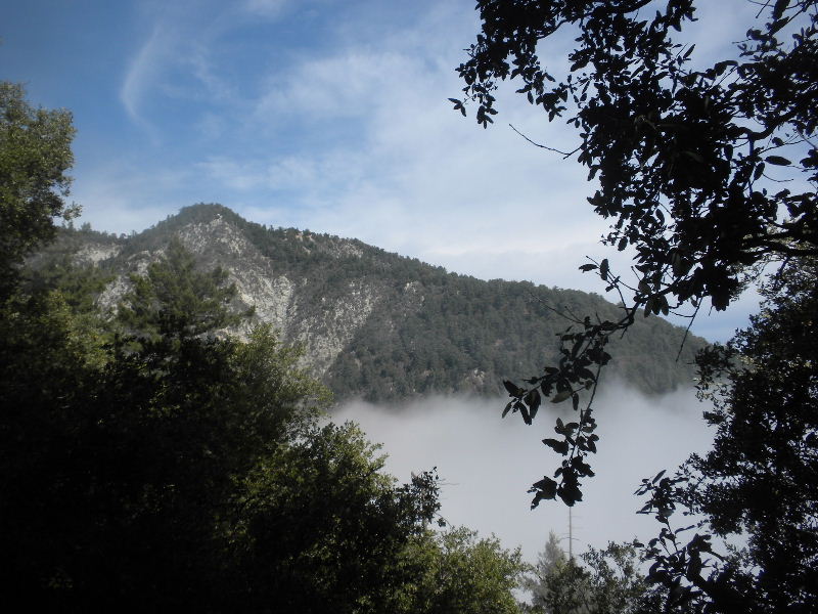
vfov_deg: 38.7
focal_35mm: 37
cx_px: 409
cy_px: 307
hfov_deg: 50.1
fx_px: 874
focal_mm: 6.6
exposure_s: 1/150
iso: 64
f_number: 10
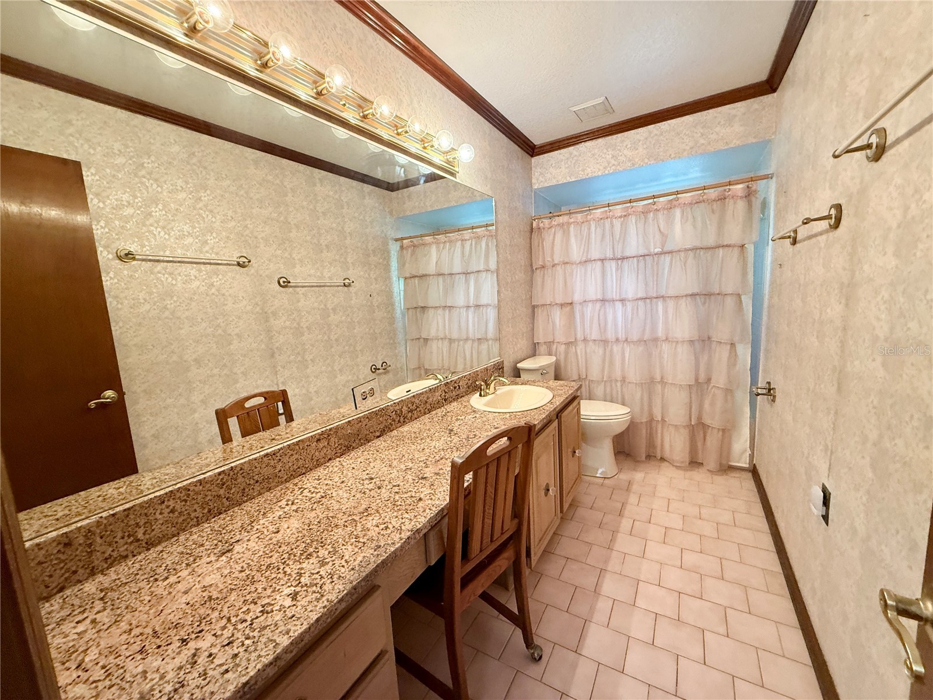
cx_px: 466
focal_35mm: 14
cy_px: 350
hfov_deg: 102.1
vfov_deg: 85.7
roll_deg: +2.9
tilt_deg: -6.5
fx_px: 377
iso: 320
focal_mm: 2.22
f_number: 2.2
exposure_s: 1/60
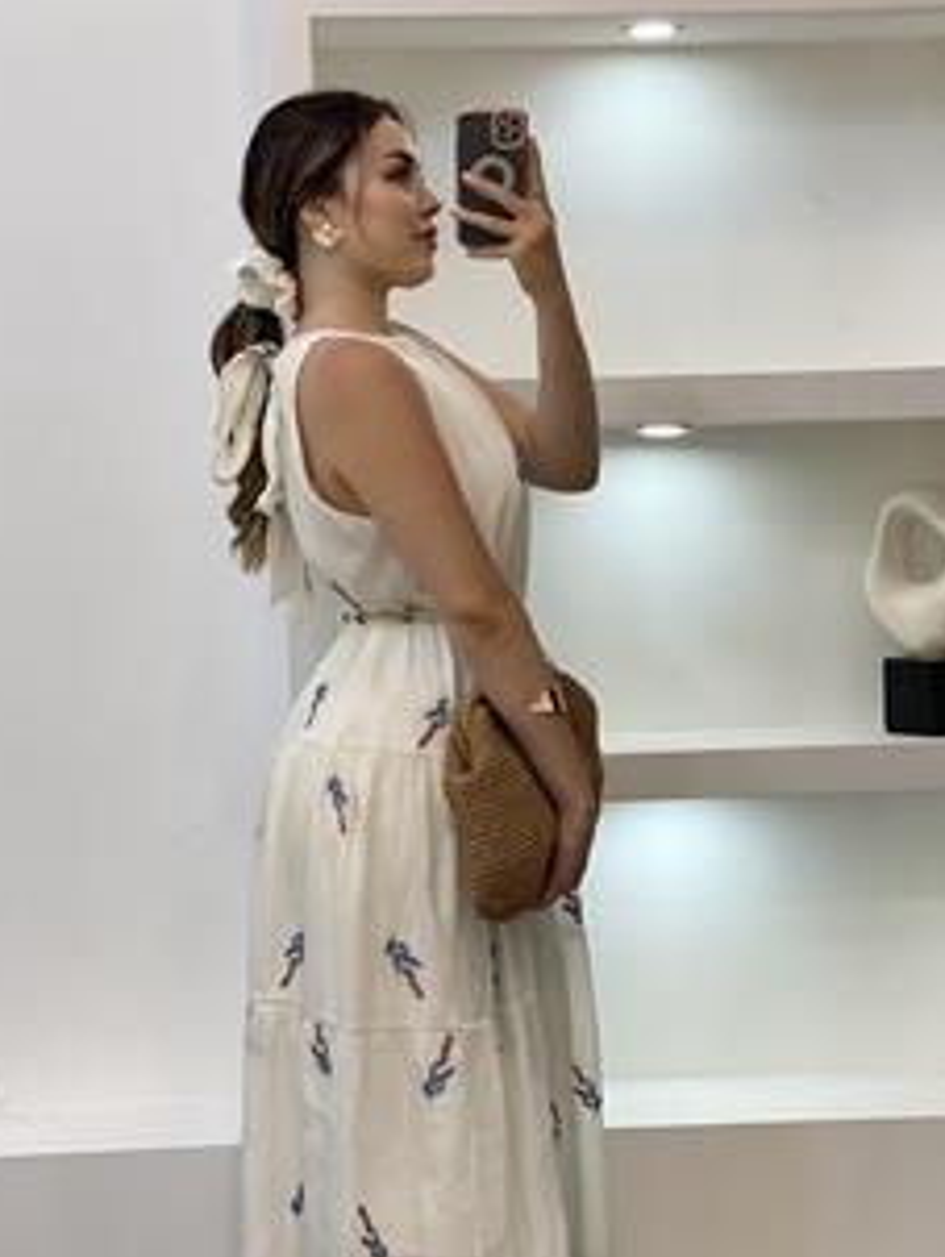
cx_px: 550
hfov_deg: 20.7
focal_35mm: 71
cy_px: 785
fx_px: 2581
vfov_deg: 27.3
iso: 64
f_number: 2
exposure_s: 1/100
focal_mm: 6
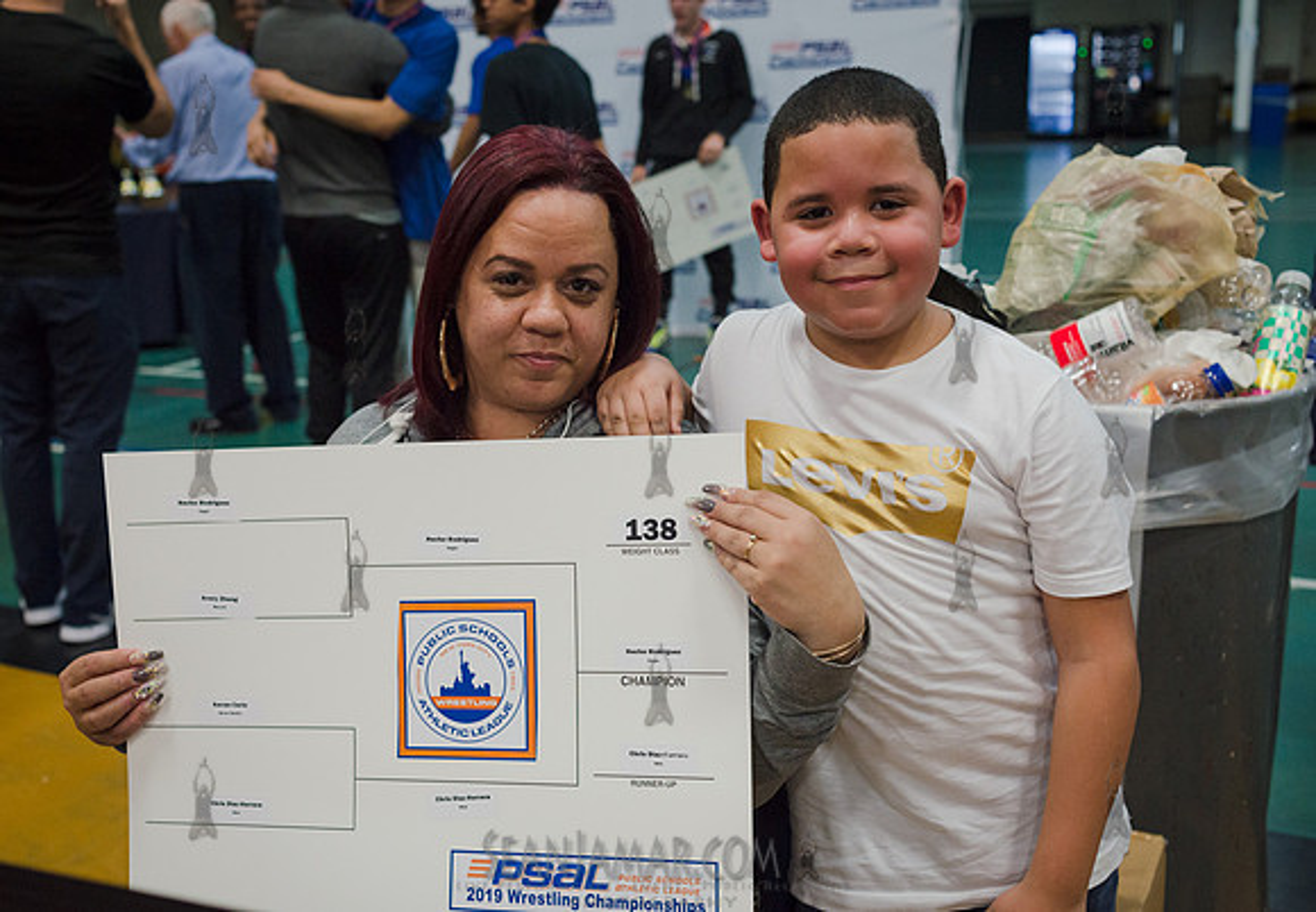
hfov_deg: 48.5
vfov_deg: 34.7
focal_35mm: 39
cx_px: 614
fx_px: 1458
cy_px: 456
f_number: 5
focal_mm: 35
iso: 1600
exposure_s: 1/250
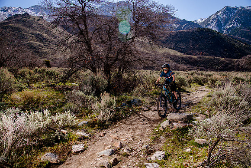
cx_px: 126
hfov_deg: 61.6
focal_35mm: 30
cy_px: 84
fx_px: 211
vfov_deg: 43.4
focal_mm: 30
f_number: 5.6
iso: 160
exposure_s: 1/640
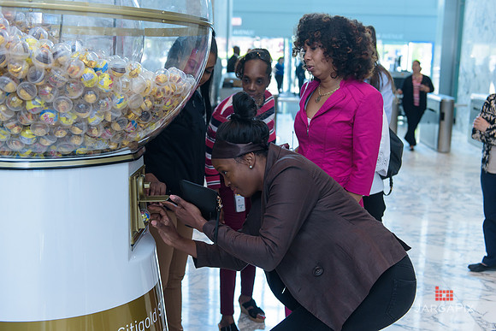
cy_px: 166
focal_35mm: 45
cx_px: 248
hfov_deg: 43.6
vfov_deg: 29.9
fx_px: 620
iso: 800
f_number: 3.2
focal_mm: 45
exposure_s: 1/200
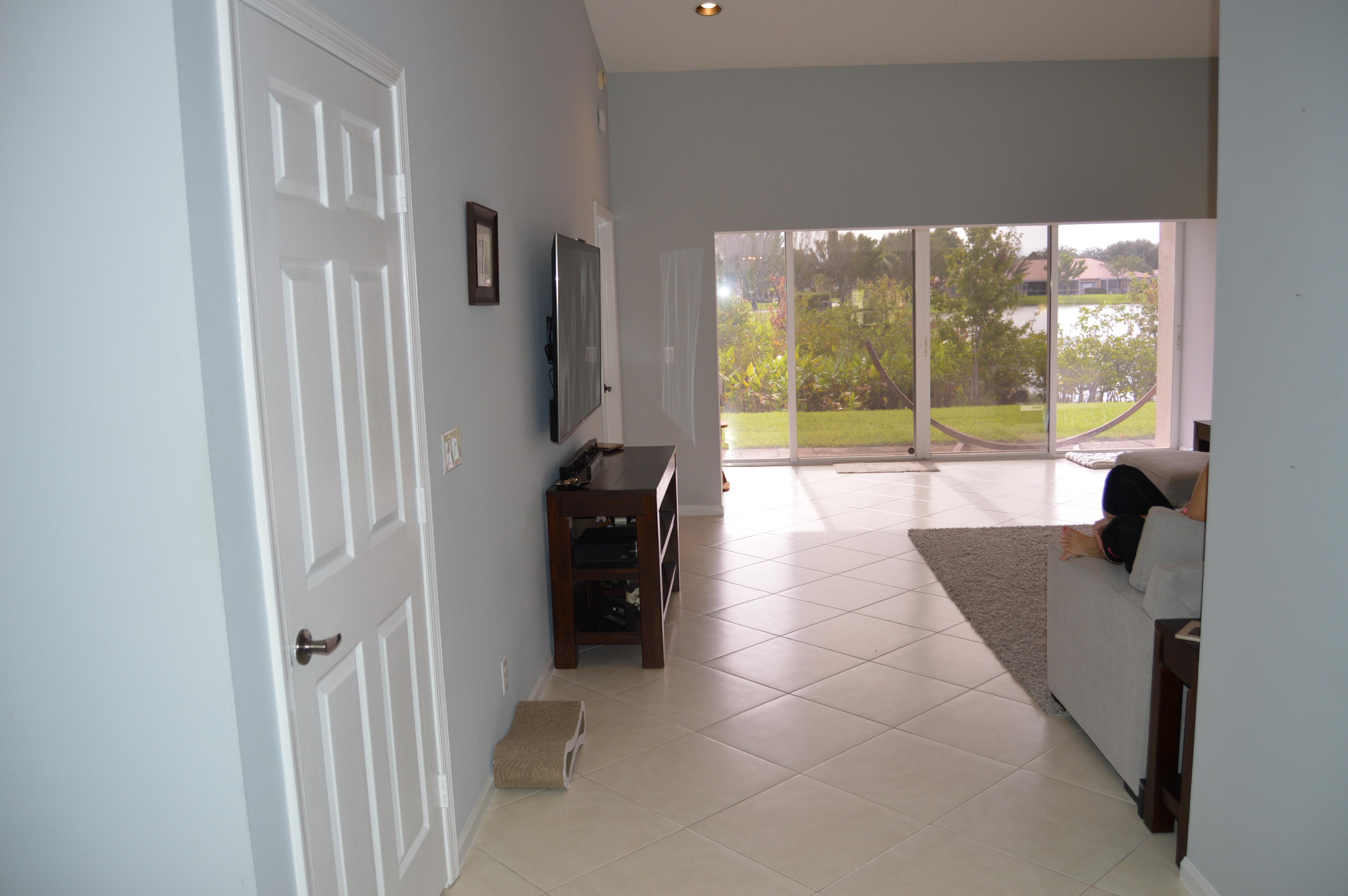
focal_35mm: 27
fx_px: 1010
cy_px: 448
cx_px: 674
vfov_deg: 47.8
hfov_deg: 67.4
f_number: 4
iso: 200
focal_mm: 18
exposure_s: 1/125
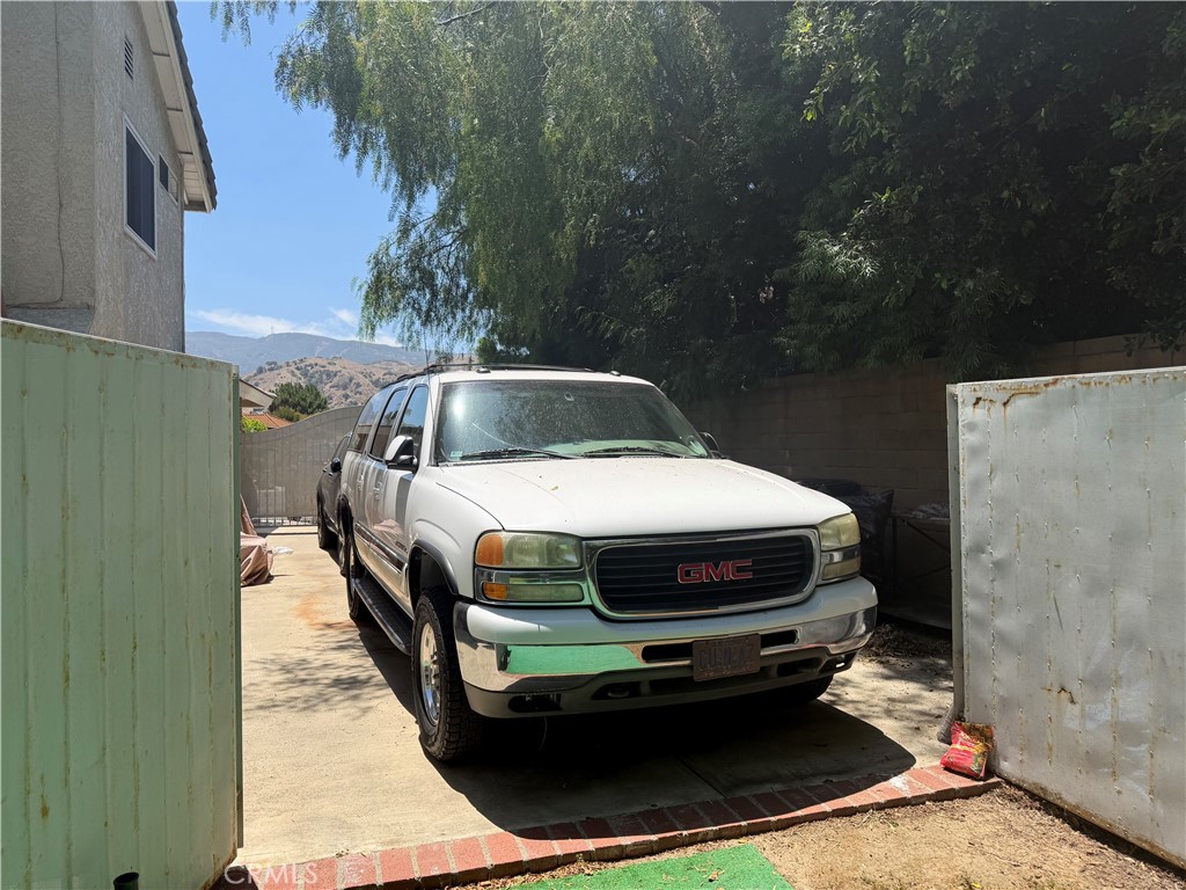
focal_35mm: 24
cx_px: 593
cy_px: 445
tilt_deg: -0.3
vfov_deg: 56.8
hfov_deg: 71.6
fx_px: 822
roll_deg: +0.9
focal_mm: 6.76
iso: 80
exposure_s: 1/3759
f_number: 1.78
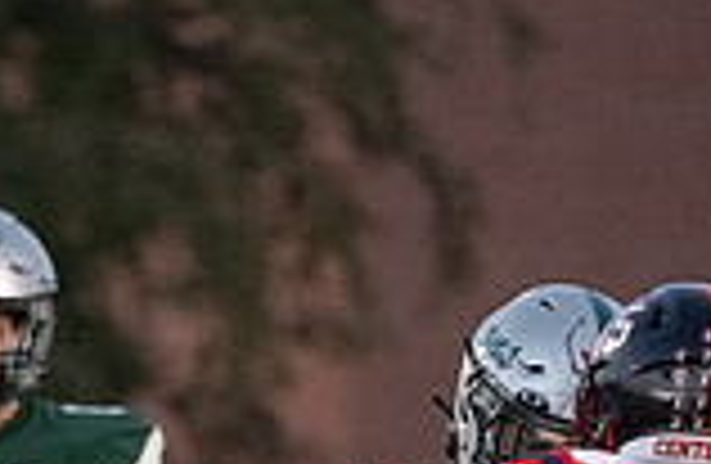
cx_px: -241
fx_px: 27579
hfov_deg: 1.5
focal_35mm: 1406
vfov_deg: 1.0
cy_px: 891
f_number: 5.6
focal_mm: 342
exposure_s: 1/1250
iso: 12800
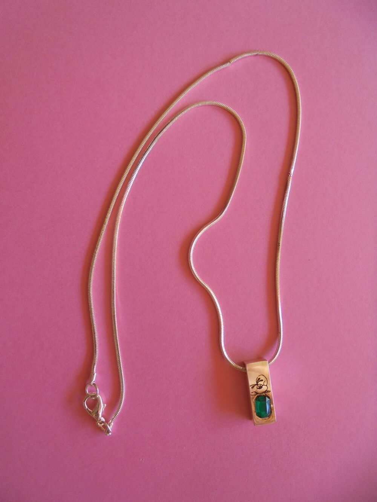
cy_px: 251
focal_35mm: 26
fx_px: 377
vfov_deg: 67.3
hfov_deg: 53.1
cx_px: 188
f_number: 3.5
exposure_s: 1/60
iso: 100
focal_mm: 4.6
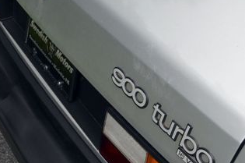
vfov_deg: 21.9
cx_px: 138
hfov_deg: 32.9
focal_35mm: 61
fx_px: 414
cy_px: 31
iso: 200
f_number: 7.1
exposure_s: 1/200
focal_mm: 20
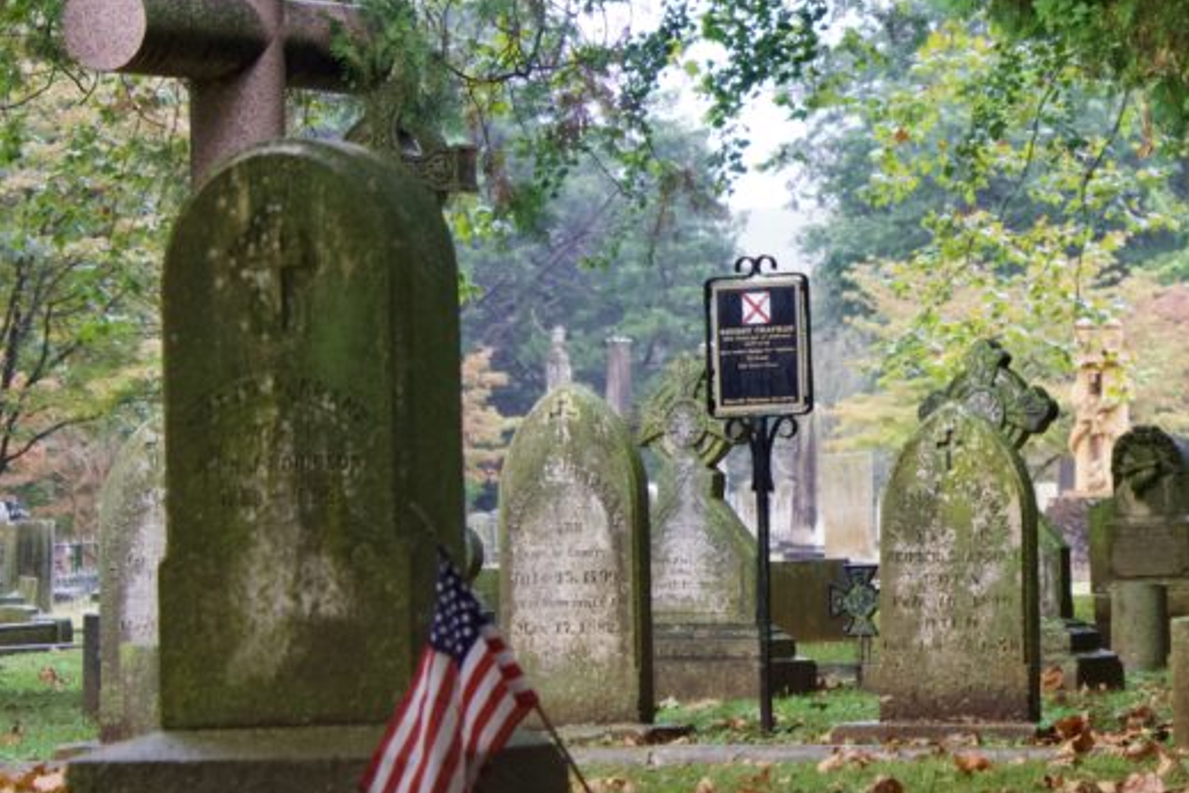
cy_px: 262
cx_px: 1063
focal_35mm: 157
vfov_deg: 8.7
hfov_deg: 13.0
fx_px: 5185
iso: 2000
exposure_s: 1/160
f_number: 3.5
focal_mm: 53
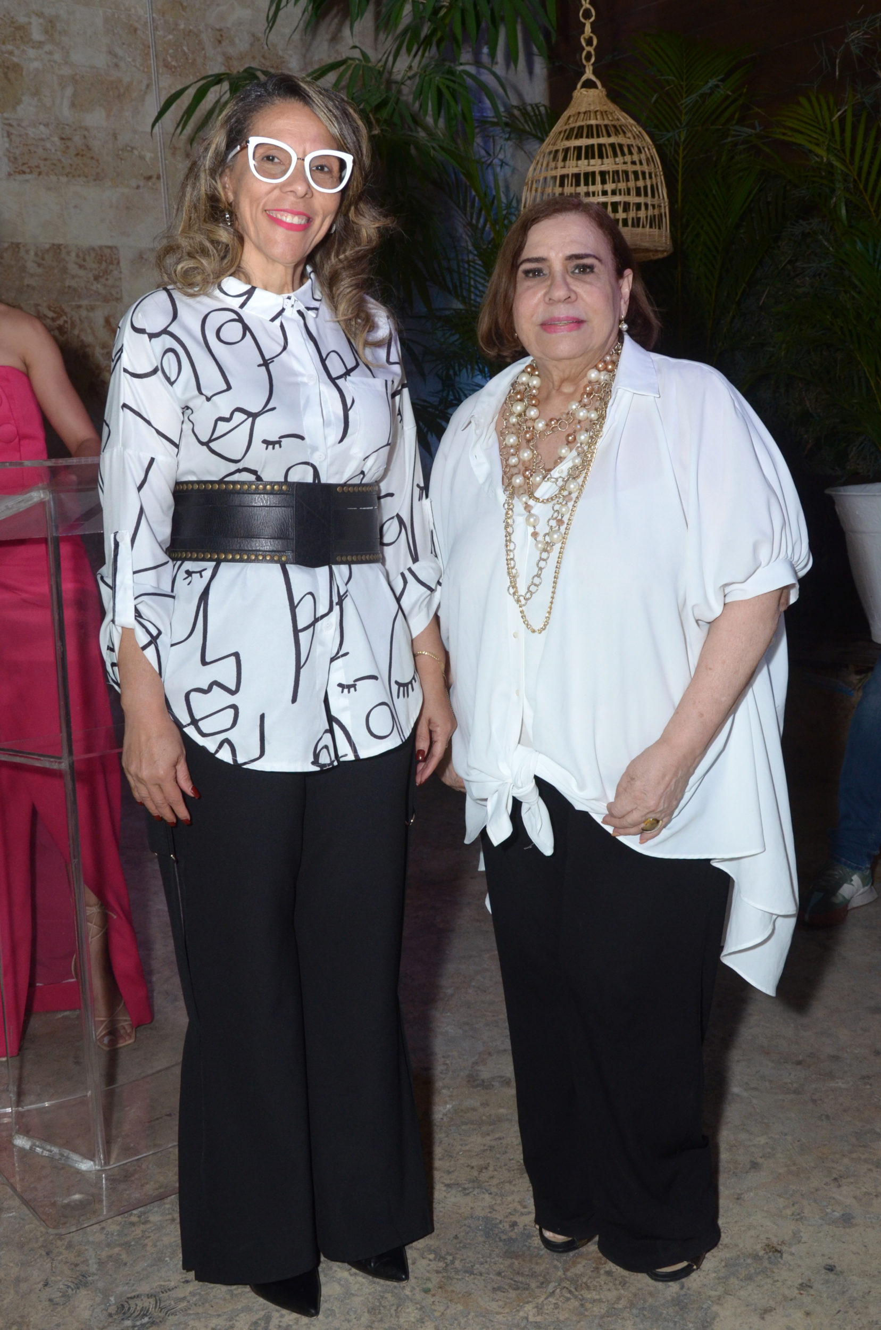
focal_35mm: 33
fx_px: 1217
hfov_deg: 39.8
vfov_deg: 57.3
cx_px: 440
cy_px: 665
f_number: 5.6
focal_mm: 22
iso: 800
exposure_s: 1/80
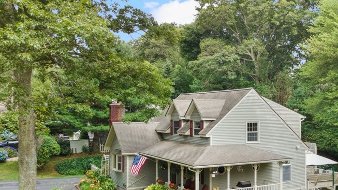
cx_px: 245
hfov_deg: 47.9
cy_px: 190
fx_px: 367
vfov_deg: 27.3
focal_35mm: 41
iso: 100
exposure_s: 1/120
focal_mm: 4.5
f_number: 2.8
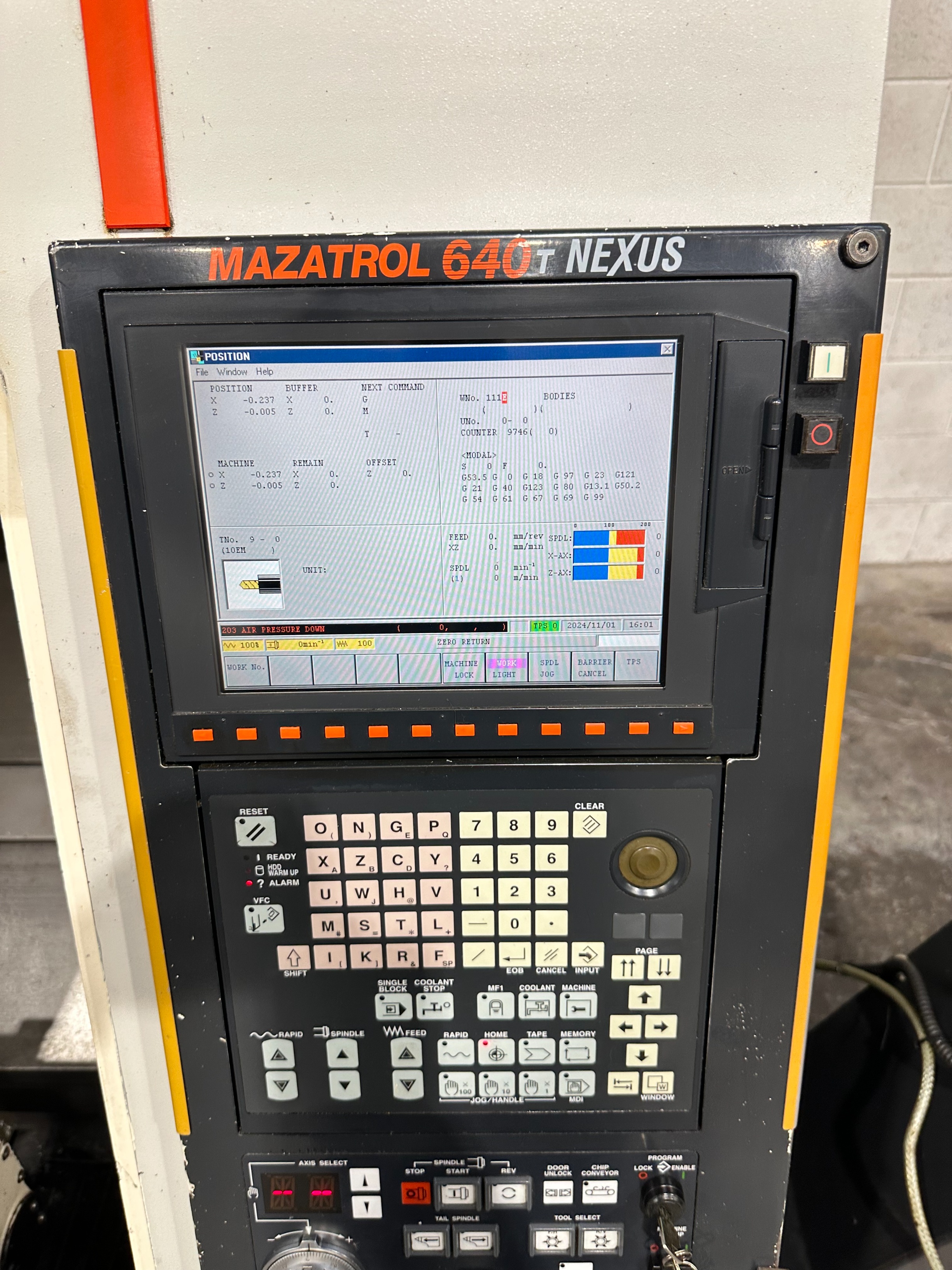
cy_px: 635
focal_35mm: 24
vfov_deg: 71.6
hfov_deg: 56.8
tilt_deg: -35.8
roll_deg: +2.2
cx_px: 476
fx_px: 880
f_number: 1.78
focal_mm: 6.86
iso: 160
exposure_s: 1/50
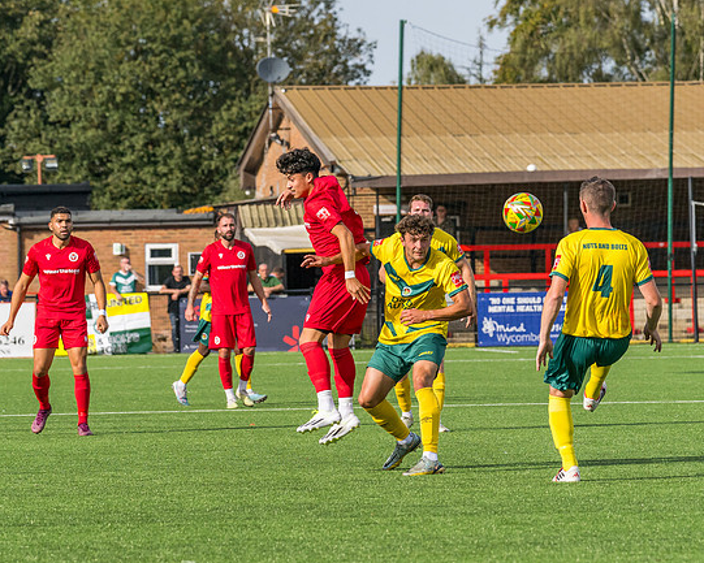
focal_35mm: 280
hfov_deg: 6.9
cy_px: 238
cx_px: 306
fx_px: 5835
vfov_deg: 5.5
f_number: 5
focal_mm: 135
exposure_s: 1/3200
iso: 400
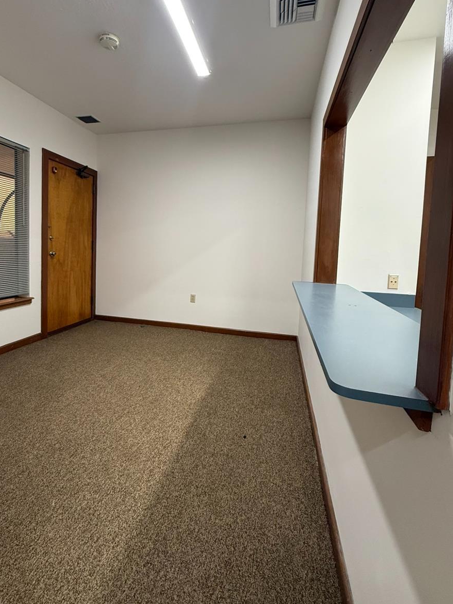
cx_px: 190
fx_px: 314
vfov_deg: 87.4
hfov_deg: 71.1
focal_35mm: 18
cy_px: 268
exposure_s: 1/120
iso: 320
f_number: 2.2
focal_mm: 2.22
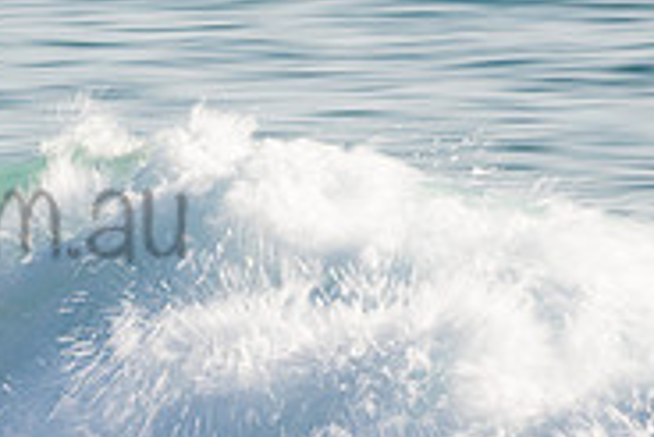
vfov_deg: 0.9
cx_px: -188
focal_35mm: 1578
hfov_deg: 1.3
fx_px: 28689
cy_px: 176
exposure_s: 1/20
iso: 31
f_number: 13
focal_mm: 500
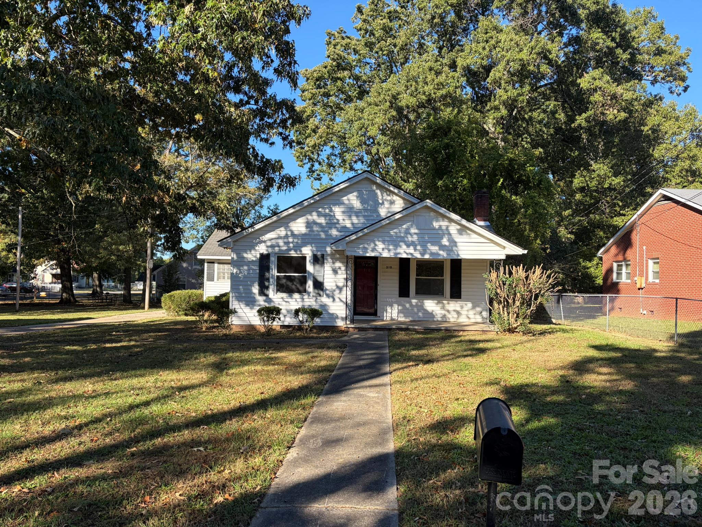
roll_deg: -0.6
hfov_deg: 67.3
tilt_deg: +2.4
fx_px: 527
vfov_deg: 53.1
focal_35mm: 26
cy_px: 264
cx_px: 351
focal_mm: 5.96
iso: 64
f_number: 1.6
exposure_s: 1/1517
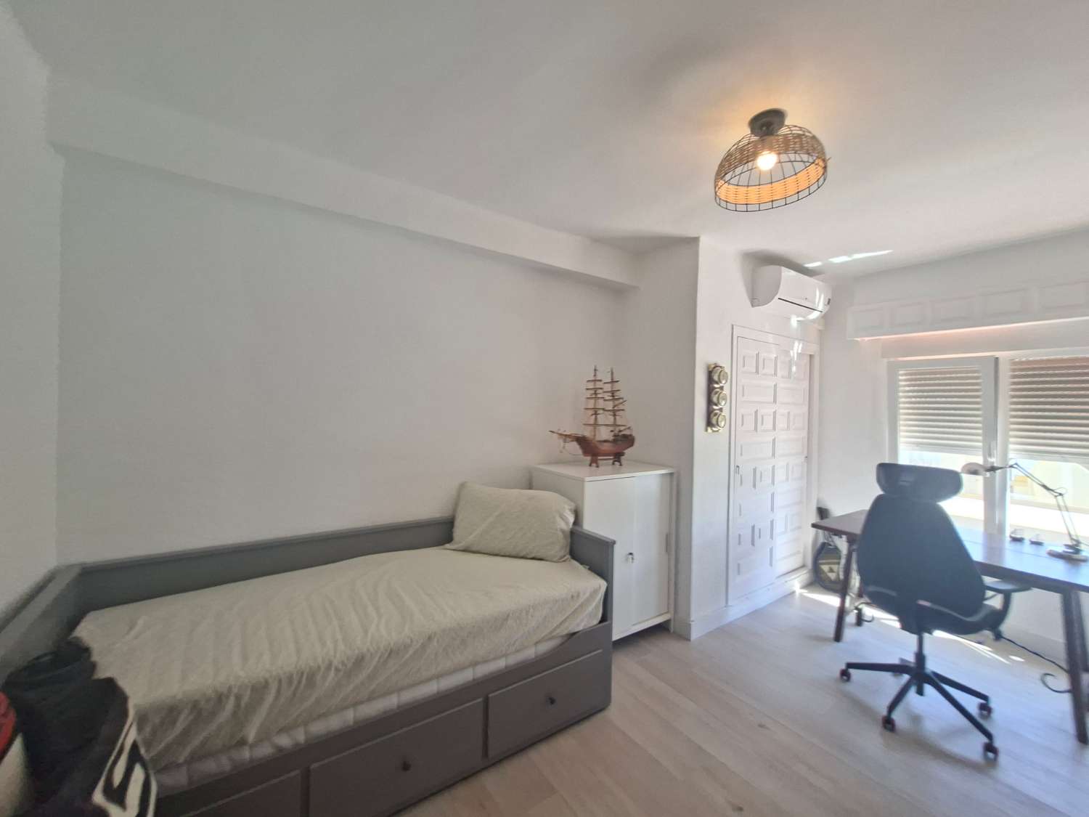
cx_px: 544
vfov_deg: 89.9
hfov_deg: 106.2
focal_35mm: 13
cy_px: 408
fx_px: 409
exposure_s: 1/40
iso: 125
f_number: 2.2
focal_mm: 1.74
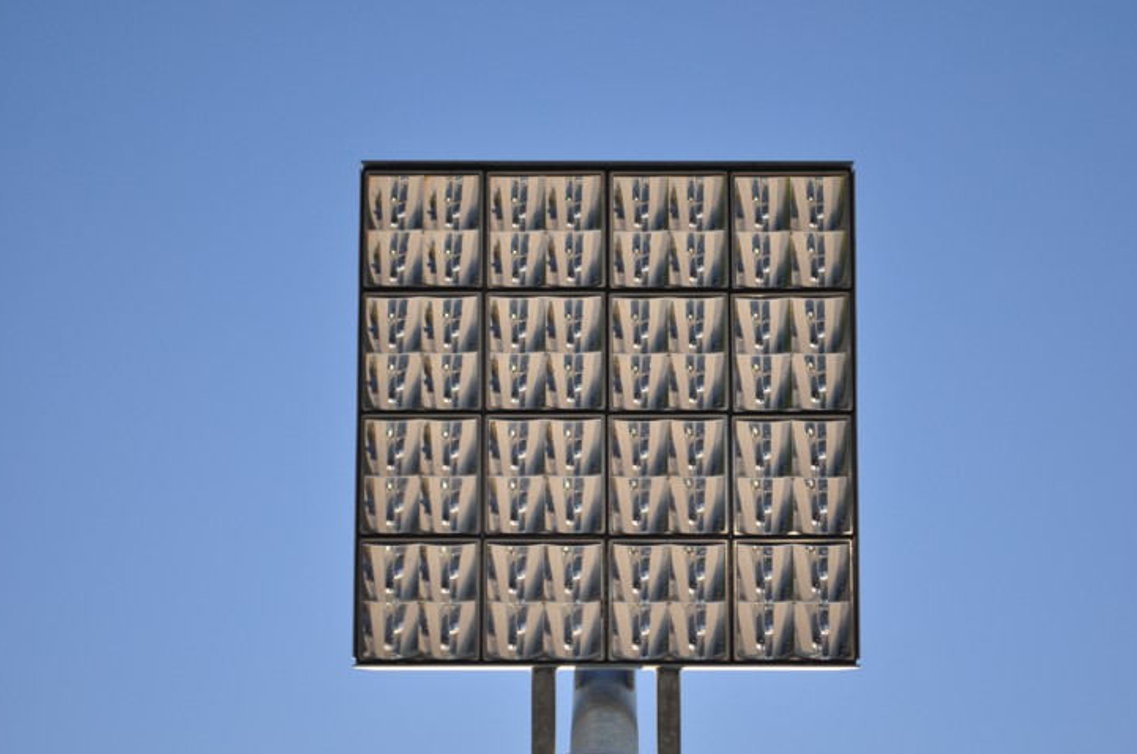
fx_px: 2886
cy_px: 417
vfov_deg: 14.9
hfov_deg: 22.3
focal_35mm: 92
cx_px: 613
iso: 200
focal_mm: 55
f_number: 5.6
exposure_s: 1/320
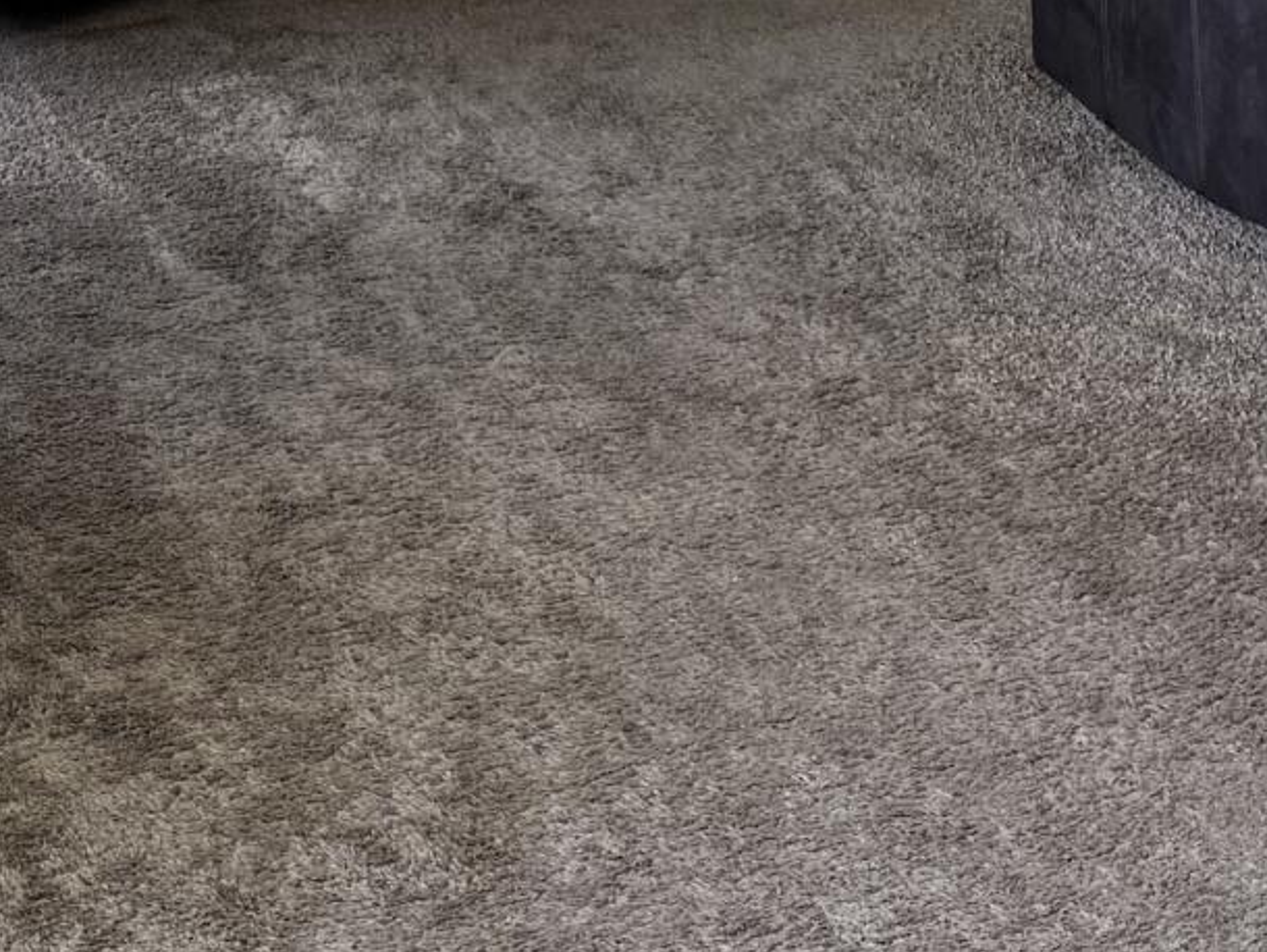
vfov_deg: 11.1
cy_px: -1091
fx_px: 4321
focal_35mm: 118
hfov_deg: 16.5
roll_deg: -0.8
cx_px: 1082
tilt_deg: -2.9
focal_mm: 6.76
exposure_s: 1/120
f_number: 1.78
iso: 200
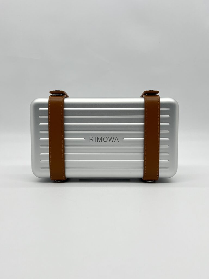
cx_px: 104
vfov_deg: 67.3
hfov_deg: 53.1
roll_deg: +0.5
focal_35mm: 26
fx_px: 209
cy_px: 140
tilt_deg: -6.0
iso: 40
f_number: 1.5
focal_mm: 5.7
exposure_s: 1/212
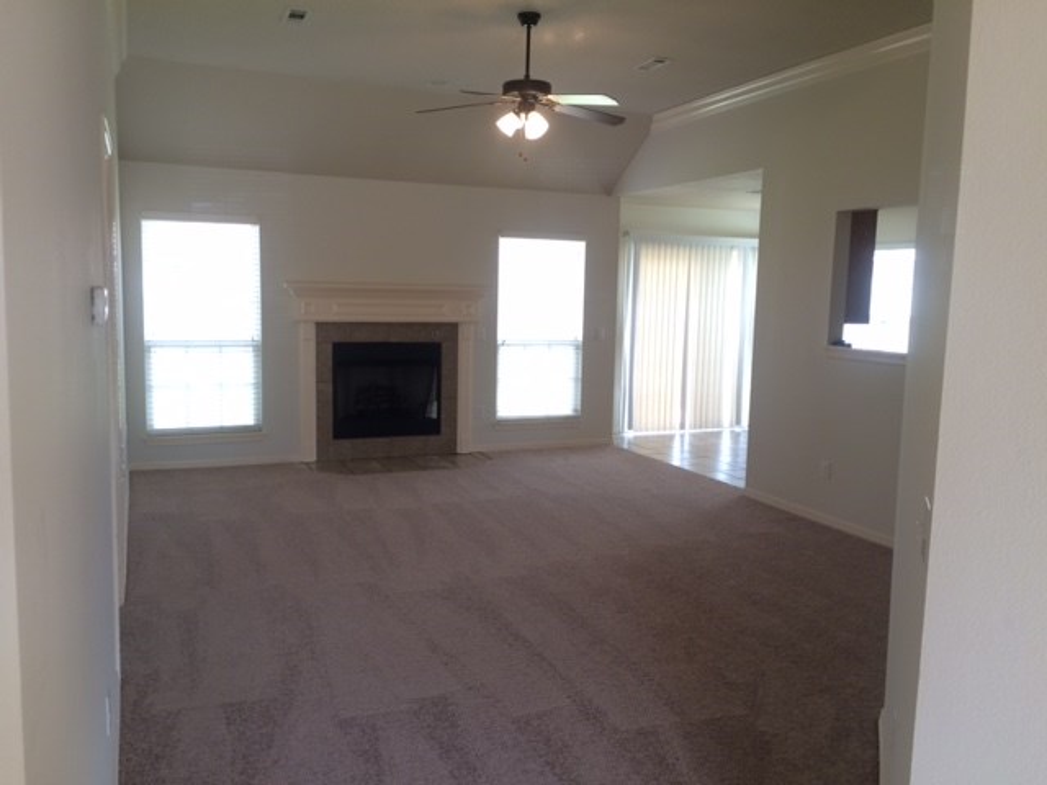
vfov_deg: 48.2
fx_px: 877
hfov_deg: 61.7
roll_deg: -0.3
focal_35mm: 29
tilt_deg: -7.9
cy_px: 392
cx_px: 524
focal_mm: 4.15
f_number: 2.2
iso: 40
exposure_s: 1/40
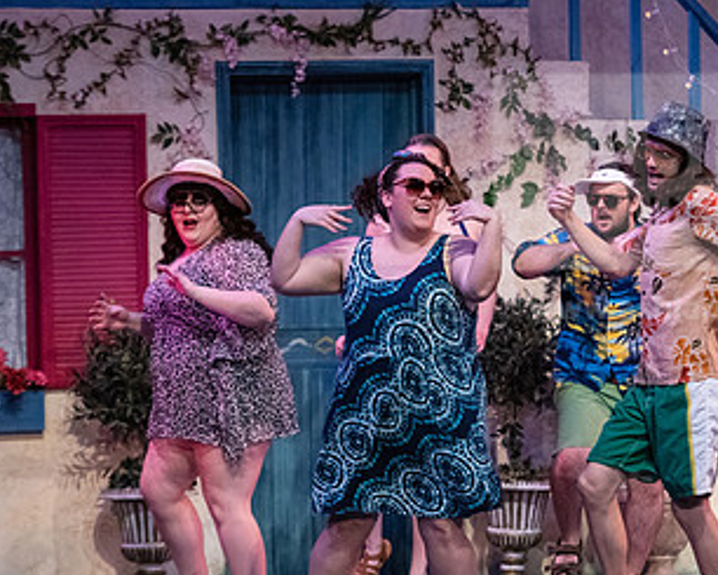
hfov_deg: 8.9
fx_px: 4613
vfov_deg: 7.1
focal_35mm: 217
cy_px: 358
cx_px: 422
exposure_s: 1/500
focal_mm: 122
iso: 3200
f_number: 3.2
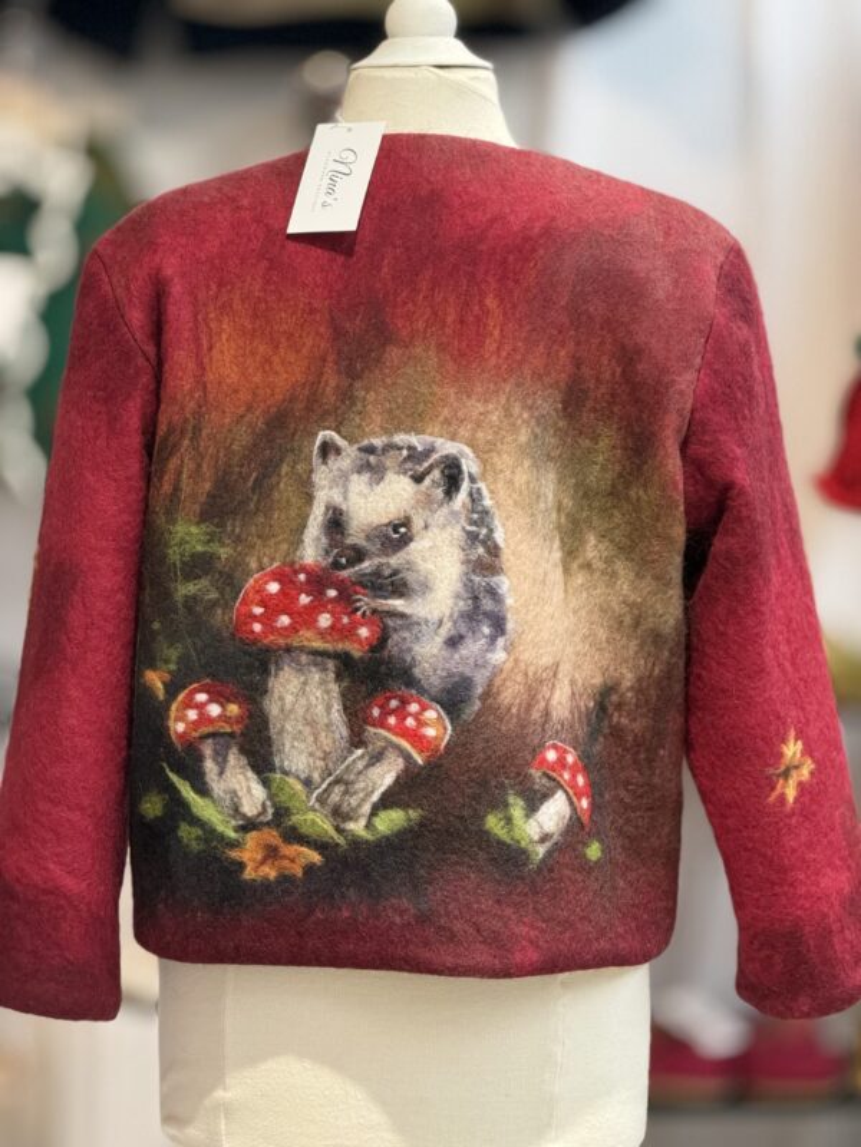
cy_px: 574
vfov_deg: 16.4
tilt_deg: -5.1
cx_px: 430
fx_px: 3980
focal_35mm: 120
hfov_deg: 12.3
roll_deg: -2.4
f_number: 2.8
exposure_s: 1/100
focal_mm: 15.66
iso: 500
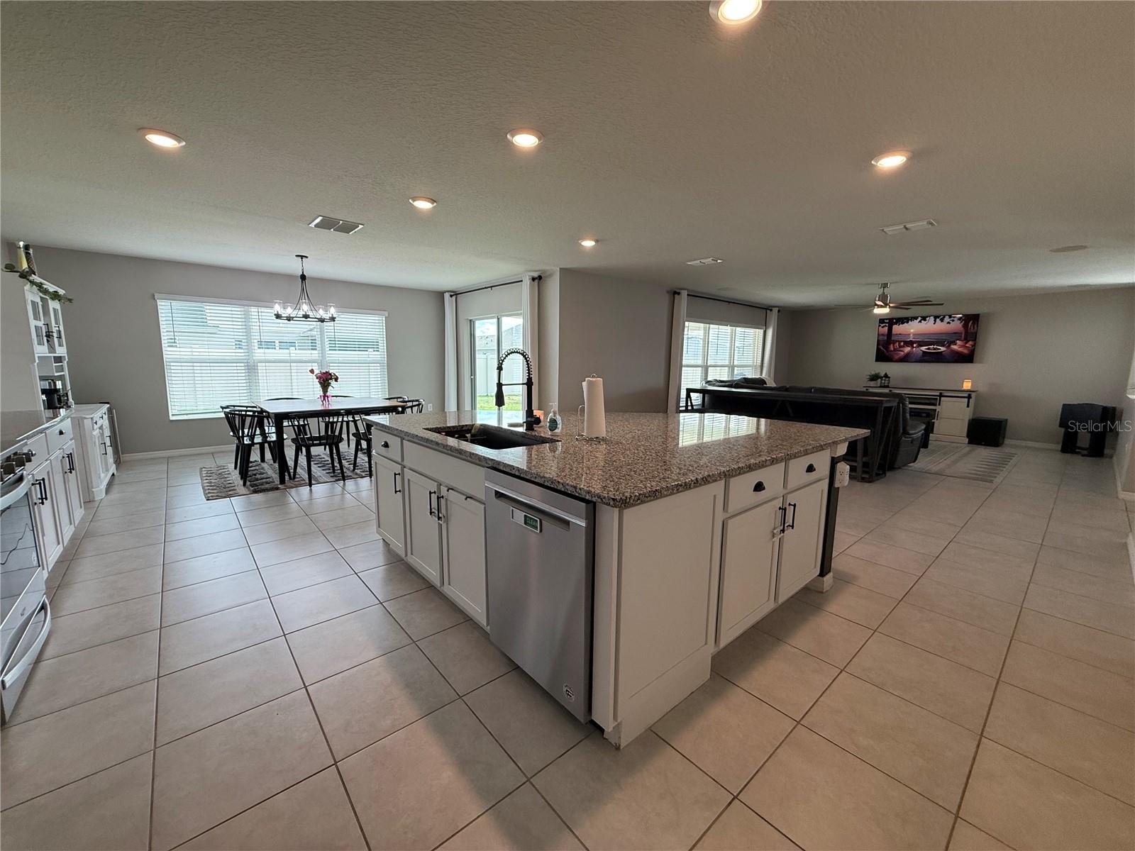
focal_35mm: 14
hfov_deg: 102.1
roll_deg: -0.9
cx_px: 568
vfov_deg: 85.7
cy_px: 426
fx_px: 459
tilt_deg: -6.5
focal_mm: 2.22
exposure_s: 1/120
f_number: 2.2
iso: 125
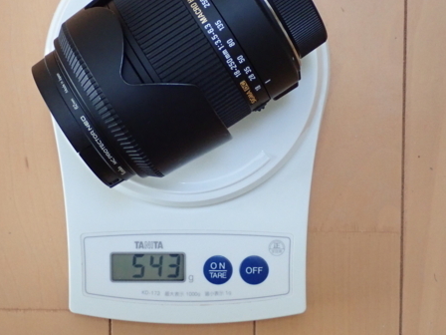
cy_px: 138
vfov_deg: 20.7
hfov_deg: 27.4
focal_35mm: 71
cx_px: 202
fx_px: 915
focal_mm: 9.61
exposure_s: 1/25
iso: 800
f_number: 3.4
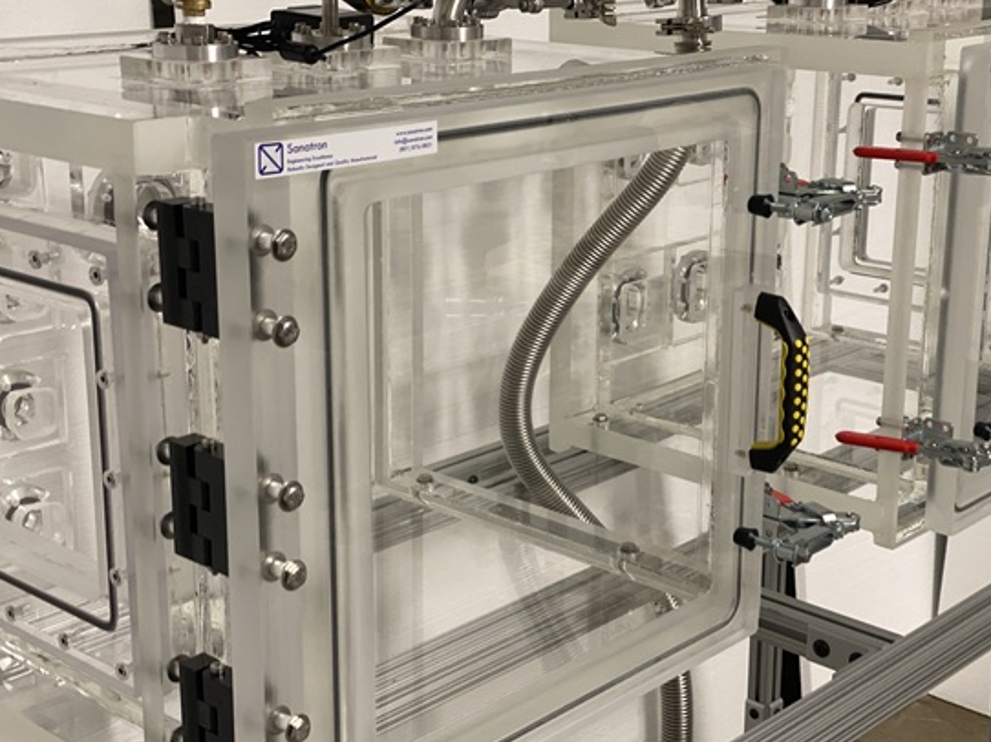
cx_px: 528
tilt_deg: -16.4
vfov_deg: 25.2
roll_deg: -0.8
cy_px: 365
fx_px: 1660
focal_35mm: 58
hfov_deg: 33.2
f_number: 2
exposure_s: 1/40
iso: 100
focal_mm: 6
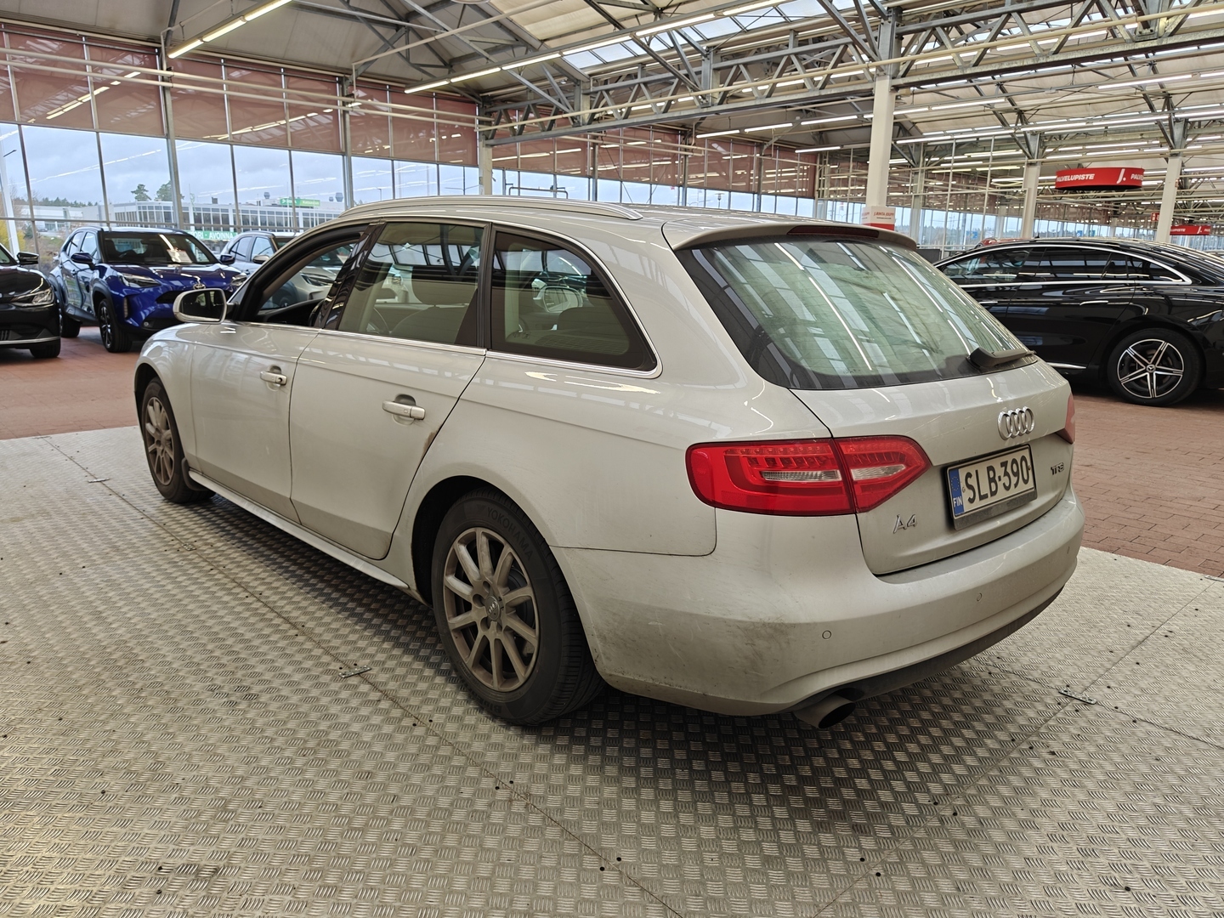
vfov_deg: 56.8
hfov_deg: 71.6
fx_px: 849
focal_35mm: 24
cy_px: 459
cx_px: 612
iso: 200
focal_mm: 5.59
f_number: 1.8
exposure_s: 1/100
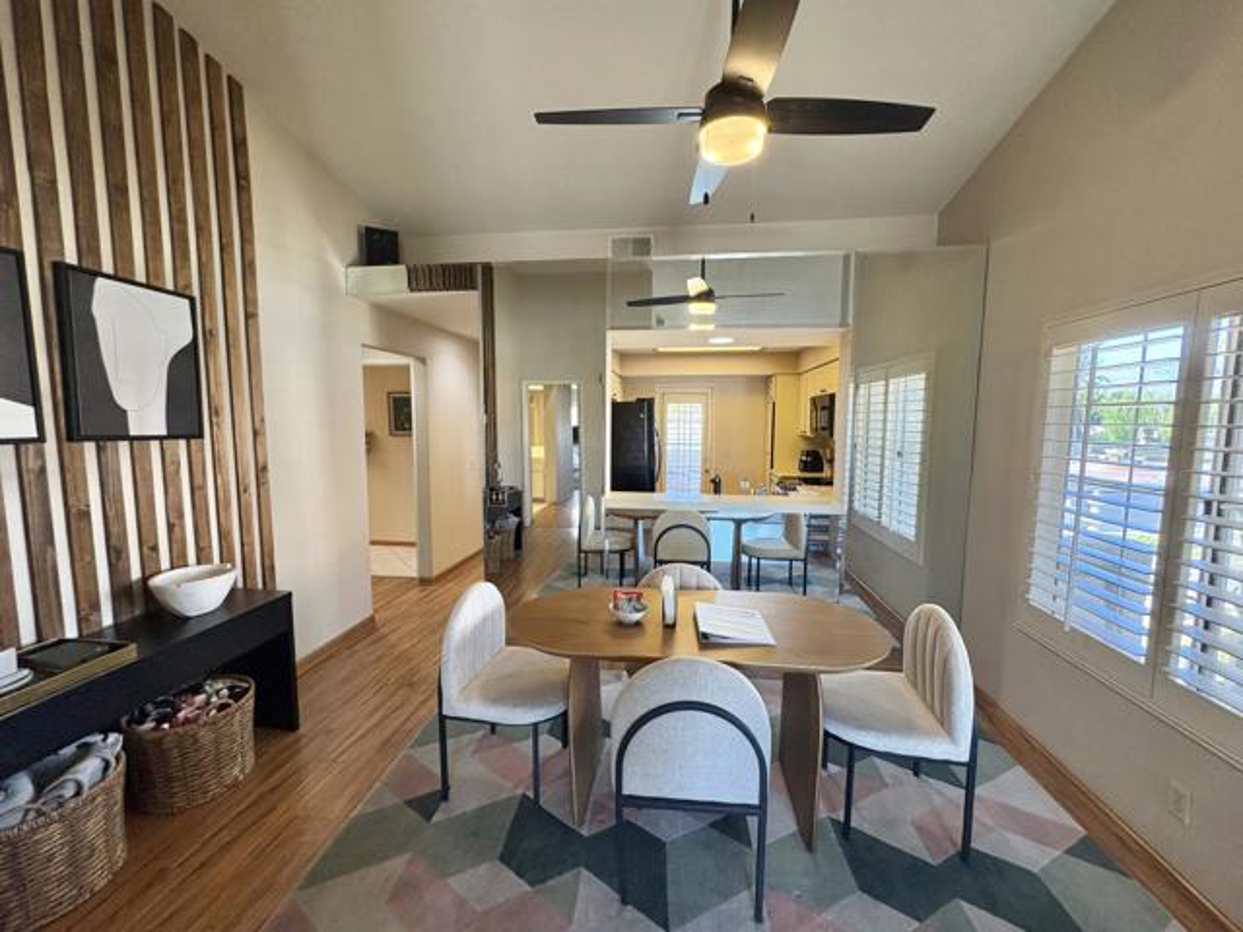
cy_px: 466
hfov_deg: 102.1
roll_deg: +0.1
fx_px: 503
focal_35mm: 14
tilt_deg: -4.7
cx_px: 622
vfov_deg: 85.7
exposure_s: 1/120
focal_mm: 2.22
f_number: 2.2
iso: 320
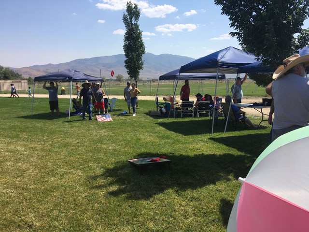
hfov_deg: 61.7
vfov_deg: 48.2
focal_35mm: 29
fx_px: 259
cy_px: 116
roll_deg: +0.5
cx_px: 154
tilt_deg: -7.6
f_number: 2.2
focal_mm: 4.15
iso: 25
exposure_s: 1/1923
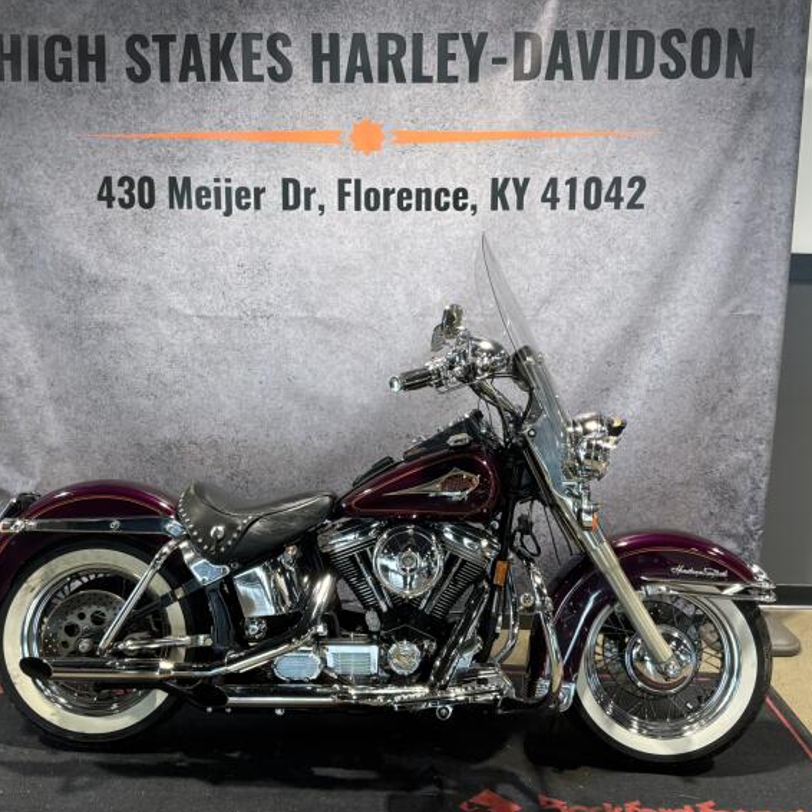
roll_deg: -1.6
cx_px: 386
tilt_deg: -10.8
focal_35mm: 35
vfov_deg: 47.2
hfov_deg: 47.2
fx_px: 929
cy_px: 403
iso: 64
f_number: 1.8
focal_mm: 3
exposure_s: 1/99
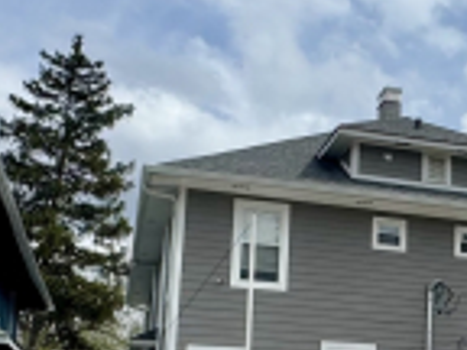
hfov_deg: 29.0
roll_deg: -1.6
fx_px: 877
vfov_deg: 22.2
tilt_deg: +9.8
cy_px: 301
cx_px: 391
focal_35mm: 65
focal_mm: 2.22
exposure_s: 1/3906
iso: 40
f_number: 2.2
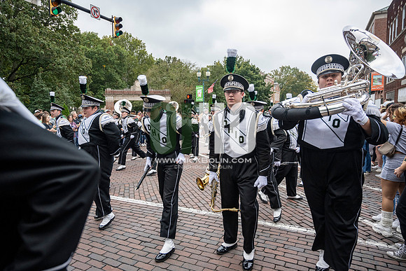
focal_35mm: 24
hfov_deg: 73.7
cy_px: 136
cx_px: 203
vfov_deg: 53.2
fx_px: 271
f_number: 4
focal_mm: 24
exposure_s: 1/1600
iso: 800
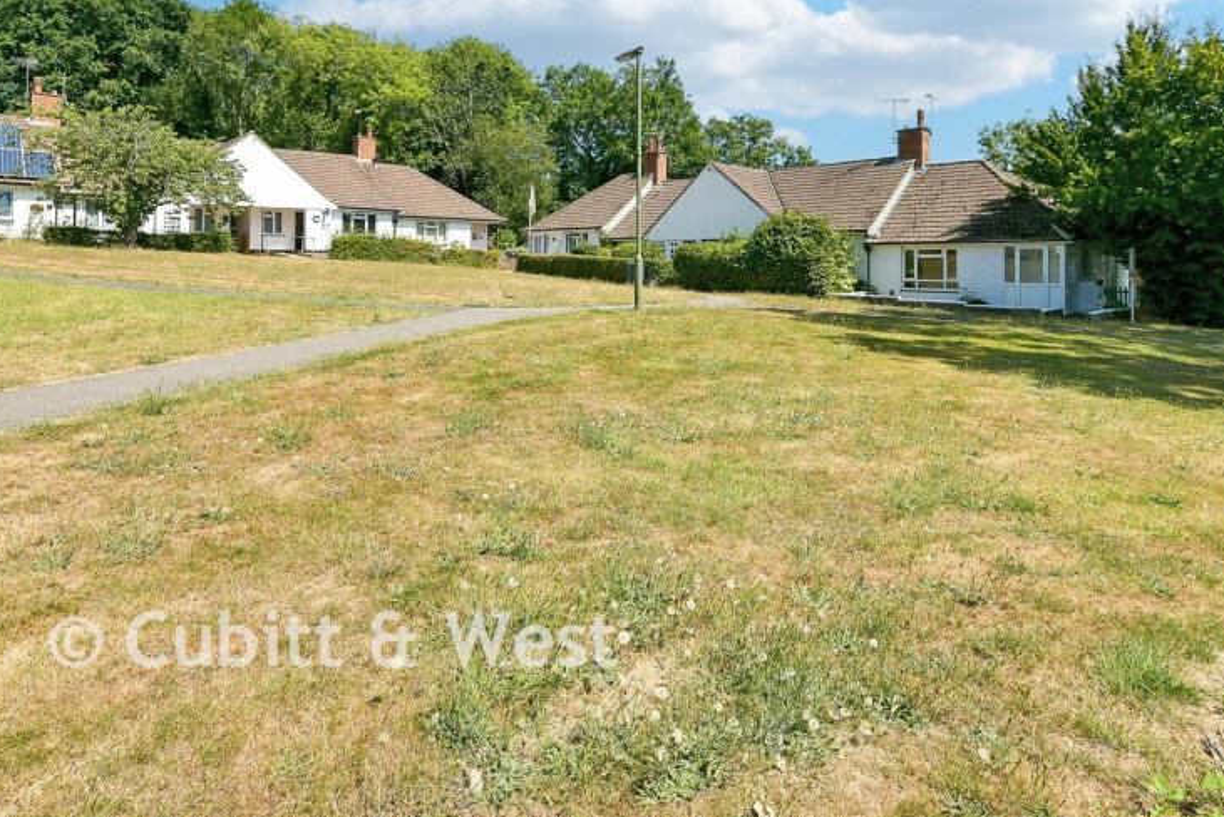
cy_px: 249
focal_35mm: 21
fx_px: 714
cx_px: 606
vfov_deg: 57.7
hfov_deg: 81.2
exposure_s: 1/250
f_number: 8
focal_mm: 10
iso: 160
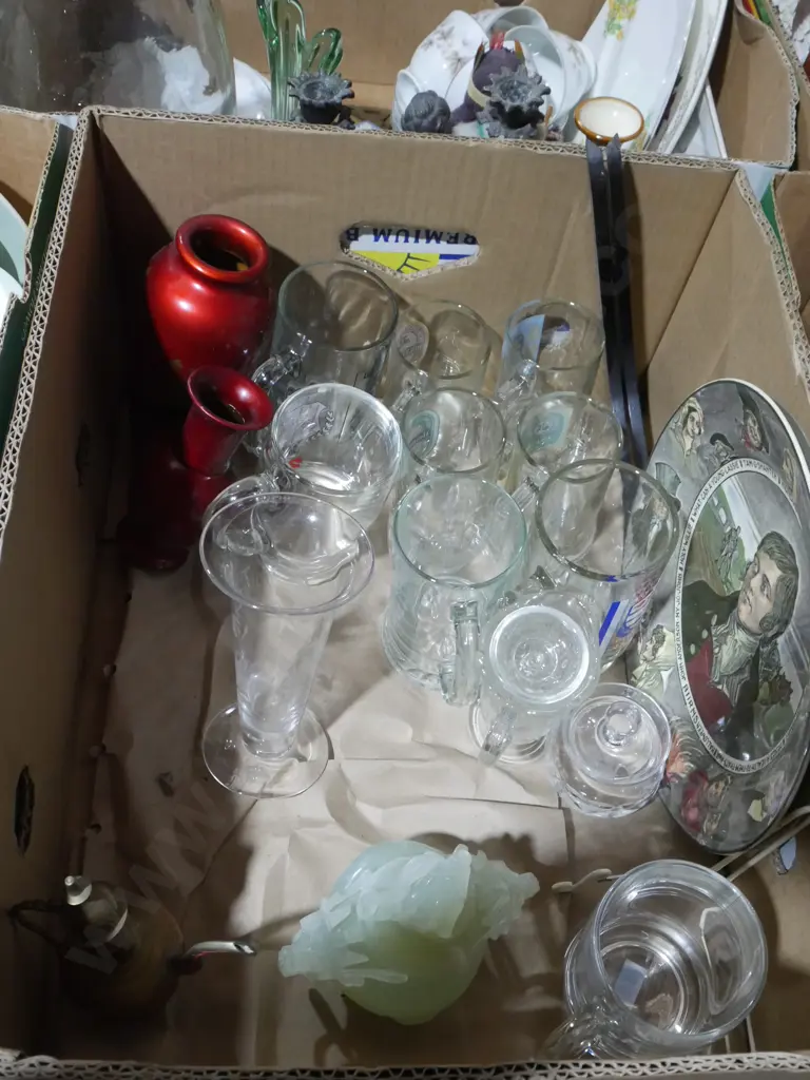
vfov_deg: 51.4
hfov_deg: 39.7
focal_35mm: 36
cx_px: 405
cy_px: 540
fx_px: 1123
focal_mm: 18
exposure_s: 1/60
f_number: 10
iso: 2500
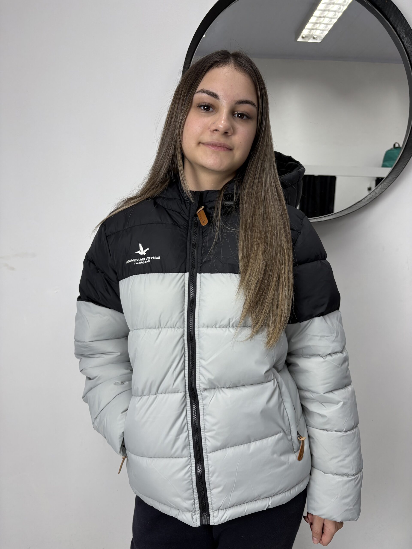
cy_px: 274
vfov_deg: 67.3
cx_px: 206
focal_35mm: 26
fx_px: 413
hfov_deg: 53.1
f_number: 1.6
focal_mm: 5.96
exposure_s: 1/100
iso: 80
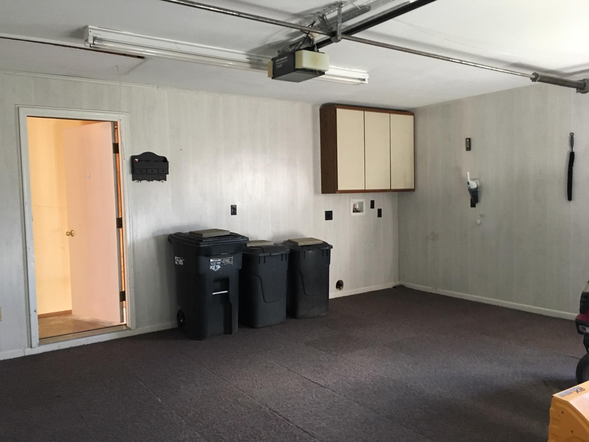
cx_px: 294
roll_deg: +1.5
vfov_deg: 48.2
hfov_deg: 61.7
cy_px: 221
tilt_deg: -2.7
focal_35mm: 29
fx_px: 493
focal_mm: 4.15
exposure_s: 1/17
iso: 200
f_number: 2.2
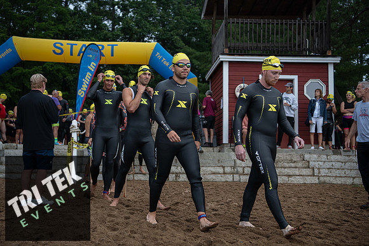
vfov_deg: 27.0
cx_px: 184
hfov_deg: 39.6
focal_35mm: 50
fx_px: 513
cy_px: 123
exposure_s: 1/640
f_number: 3.5
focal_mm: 50
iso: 320
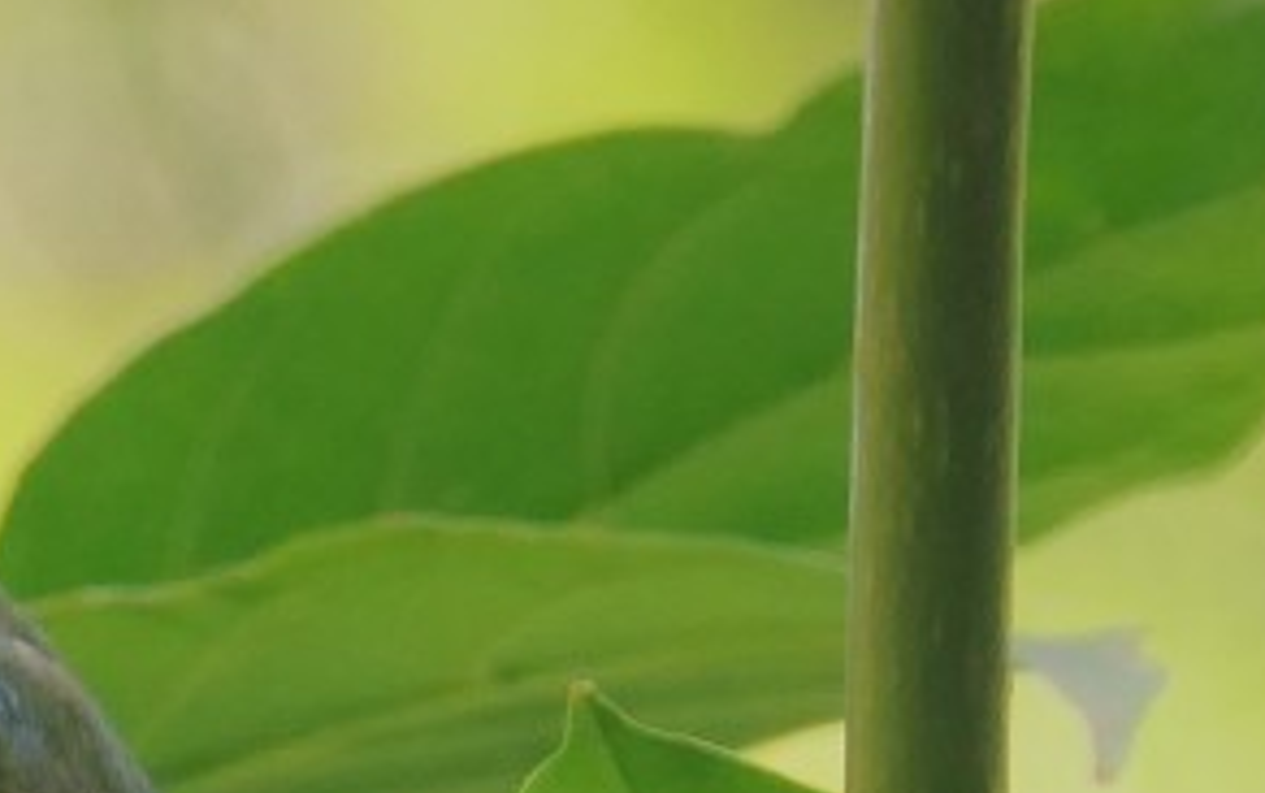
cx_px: -334
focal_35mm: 2007
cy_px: 973
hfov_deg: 1.0
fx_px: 69245
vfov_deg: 0.7
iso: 640
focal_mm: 132
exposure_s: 1/125
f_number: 6.4
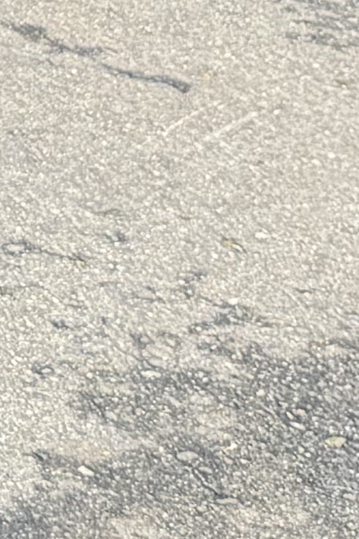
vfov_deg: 9.4
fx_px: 3005
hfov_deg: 6.1
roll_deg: -1.7
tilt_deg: -3.1
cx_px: -888
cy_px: -617
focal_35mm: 201
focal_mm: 6.76
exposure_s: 1/1005
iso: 100
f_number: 1.78
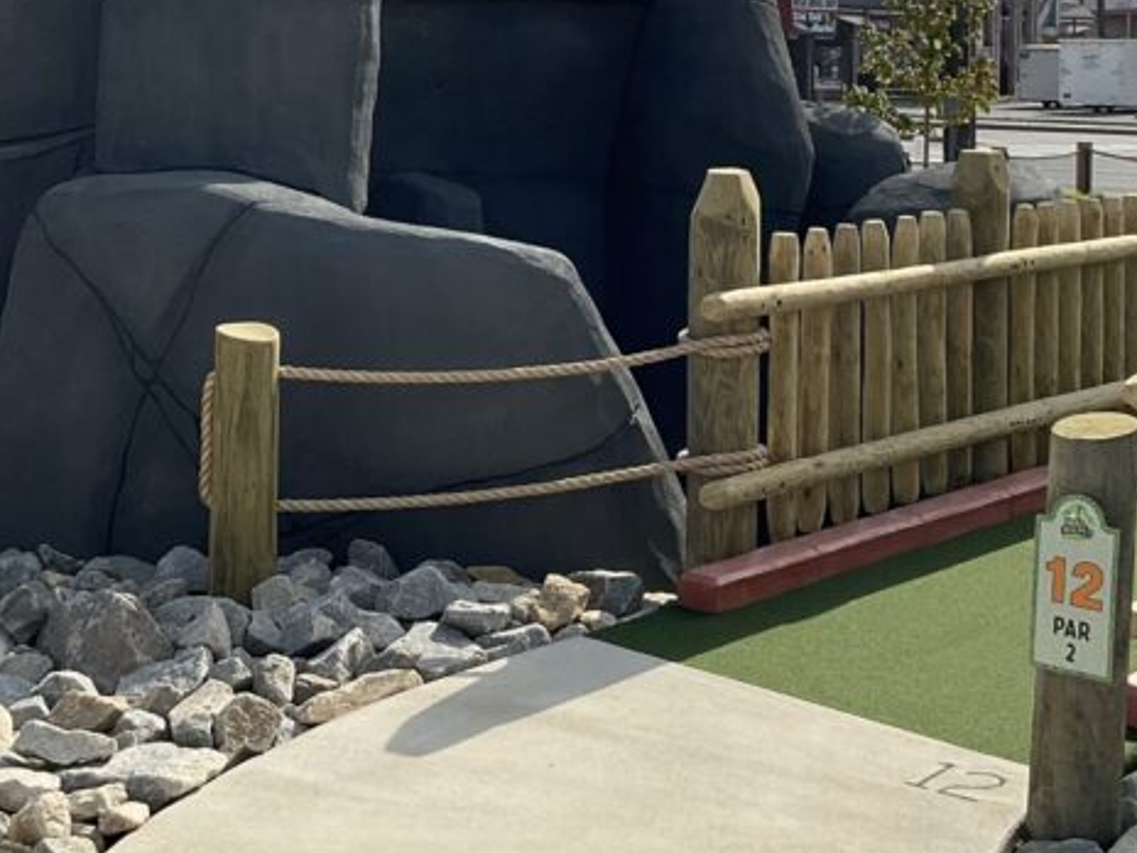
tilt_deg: +0.5
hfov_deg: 30.2
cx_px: 625
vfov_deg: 22.3
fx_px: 2102
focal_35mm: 64
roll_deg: -0.9
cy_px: 61
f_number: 1.8
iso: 16
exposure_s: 1/3322
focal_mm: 3
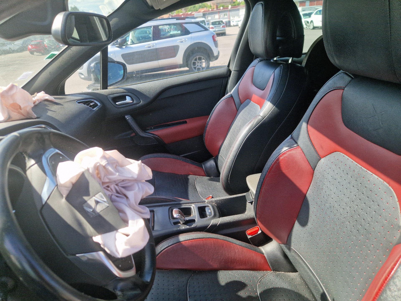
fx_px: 266
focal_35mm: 23
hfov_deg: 73.9
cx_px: 200
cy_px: 150
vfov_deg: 58.9
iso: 50
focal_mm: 5.4
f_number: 1.8
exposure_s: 1/345
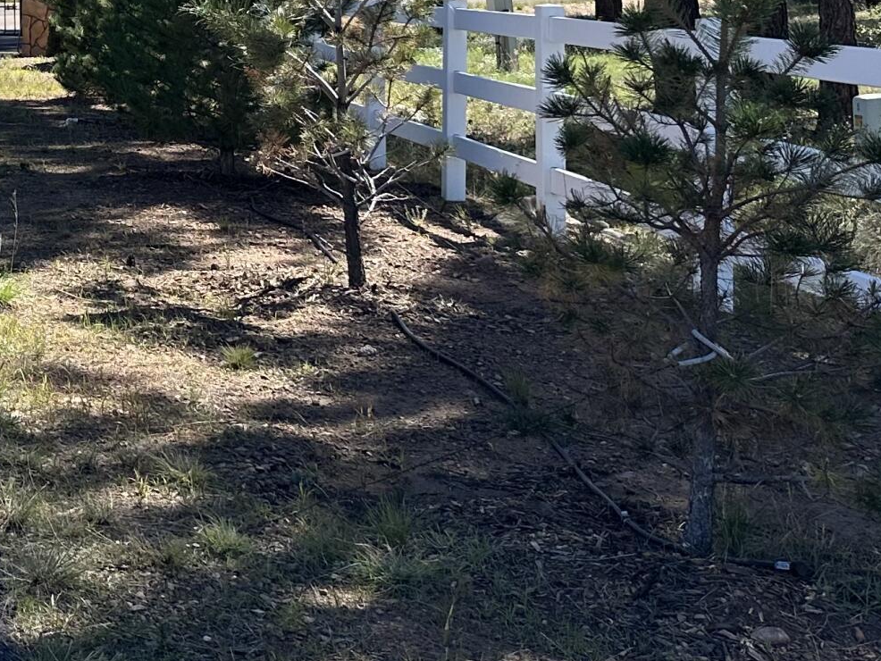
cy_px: -130
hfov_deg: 24.1
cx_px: -197
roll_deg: -0.3
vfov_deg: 19.1
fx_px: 1858
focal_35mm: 73
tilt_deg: +3.0
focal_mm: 6.86
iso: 80
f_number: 1.78
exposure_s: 1/2525
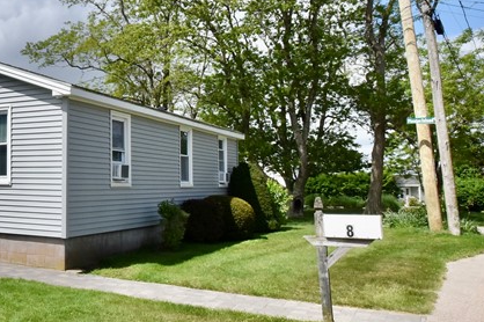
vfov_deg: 34.1
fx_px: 524
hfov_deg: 43.1
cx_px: 7
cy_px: 131
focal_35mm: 39
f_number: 14
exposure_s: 1/800
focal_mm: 10
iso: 320
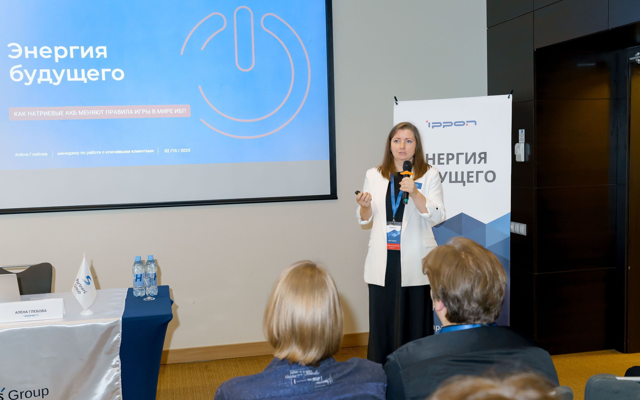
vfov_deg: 32.8
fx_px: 680
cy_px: 217
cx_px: 322
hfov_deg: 50.4
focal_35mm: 39
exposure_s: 1/125
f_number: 4.5
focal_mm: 35
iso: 1600
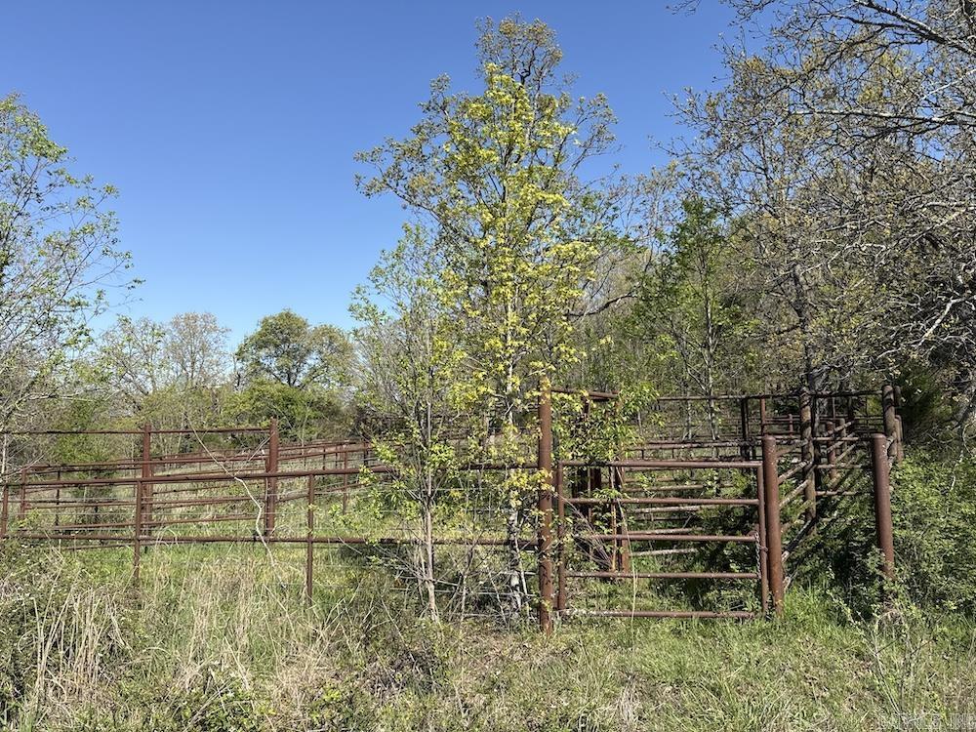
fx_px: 677
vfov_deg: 56.8
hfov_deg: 71.6
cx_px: 488
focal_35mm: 24
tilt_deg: +5.4
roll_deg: +0.8
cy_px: 366
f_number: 1.78
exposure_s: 1/3425
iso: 80
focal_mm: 6.76
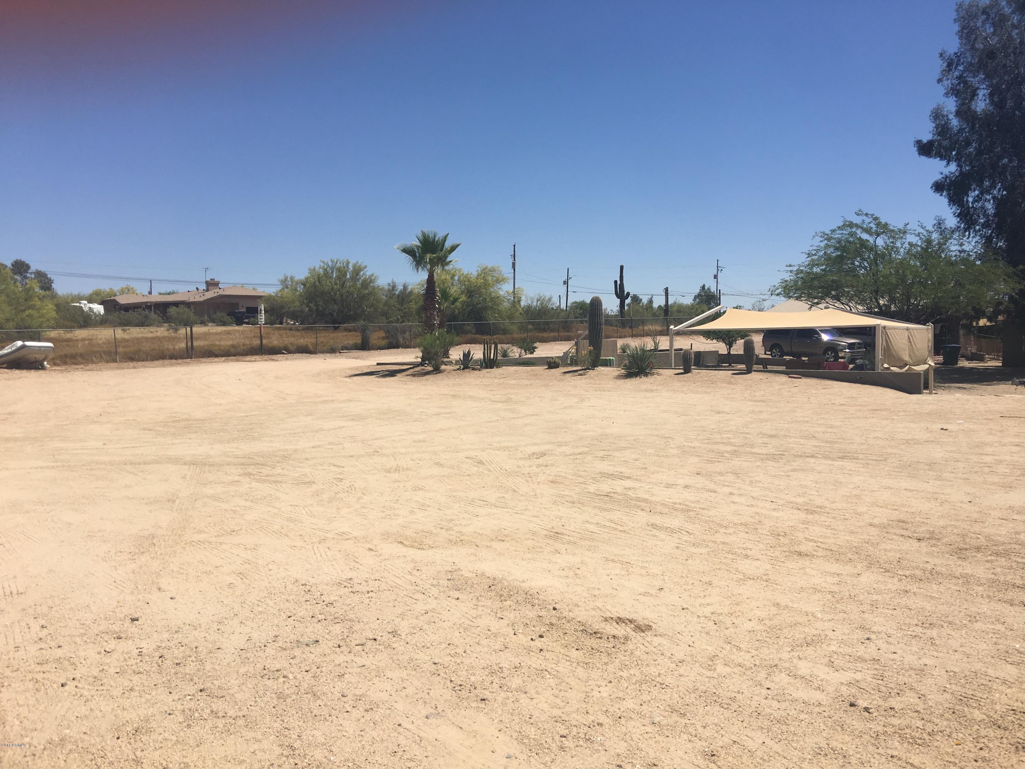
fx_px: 859
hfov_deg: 61.7
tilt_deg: -2.1
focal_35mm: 29
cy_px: 384
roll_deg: +0.5
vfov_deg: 48.2
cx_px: 512
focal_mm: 4.15
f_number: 2.2
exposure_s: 1/2849
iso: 25
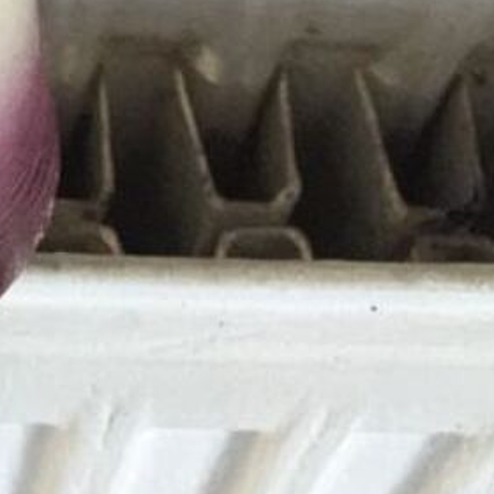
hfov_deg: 13.3
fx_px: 1970
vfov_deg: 11.8
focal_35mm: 122
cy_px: -670
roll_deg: +2.7
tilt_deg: -43.2
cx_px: -291
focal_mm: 4.15
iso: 125
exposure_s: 1/8
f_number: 2.2
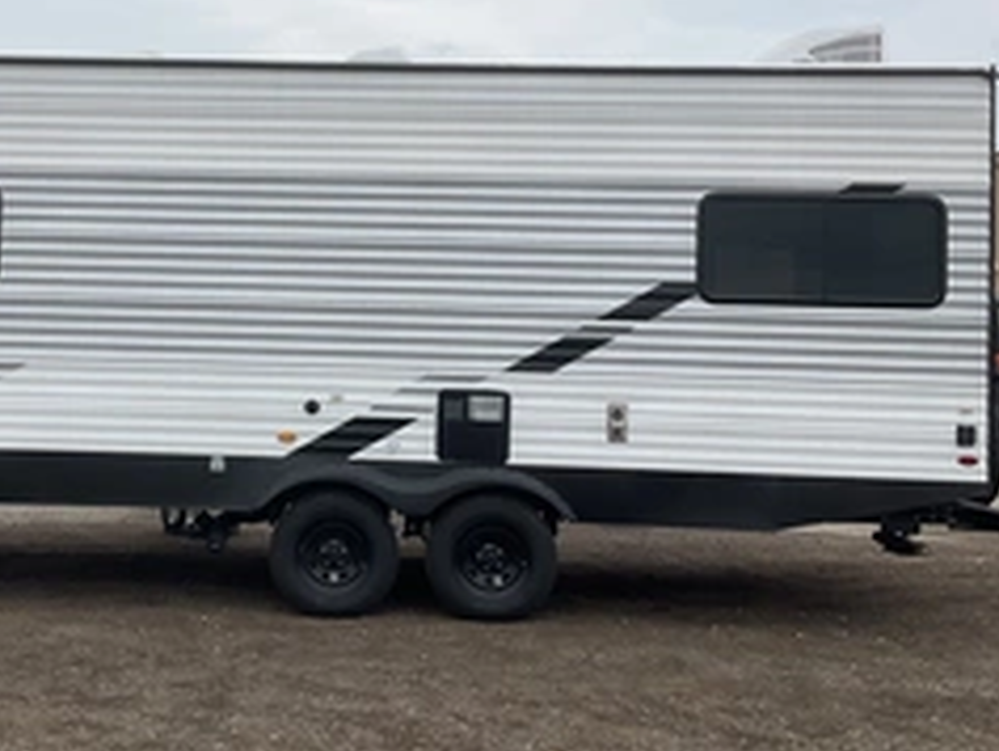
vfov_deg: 29.6
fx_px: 1415
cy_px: 312
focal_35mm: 49
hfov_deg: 38.3
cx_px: 299
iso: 25
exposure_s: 1/1912
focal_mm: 3
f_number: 1.8
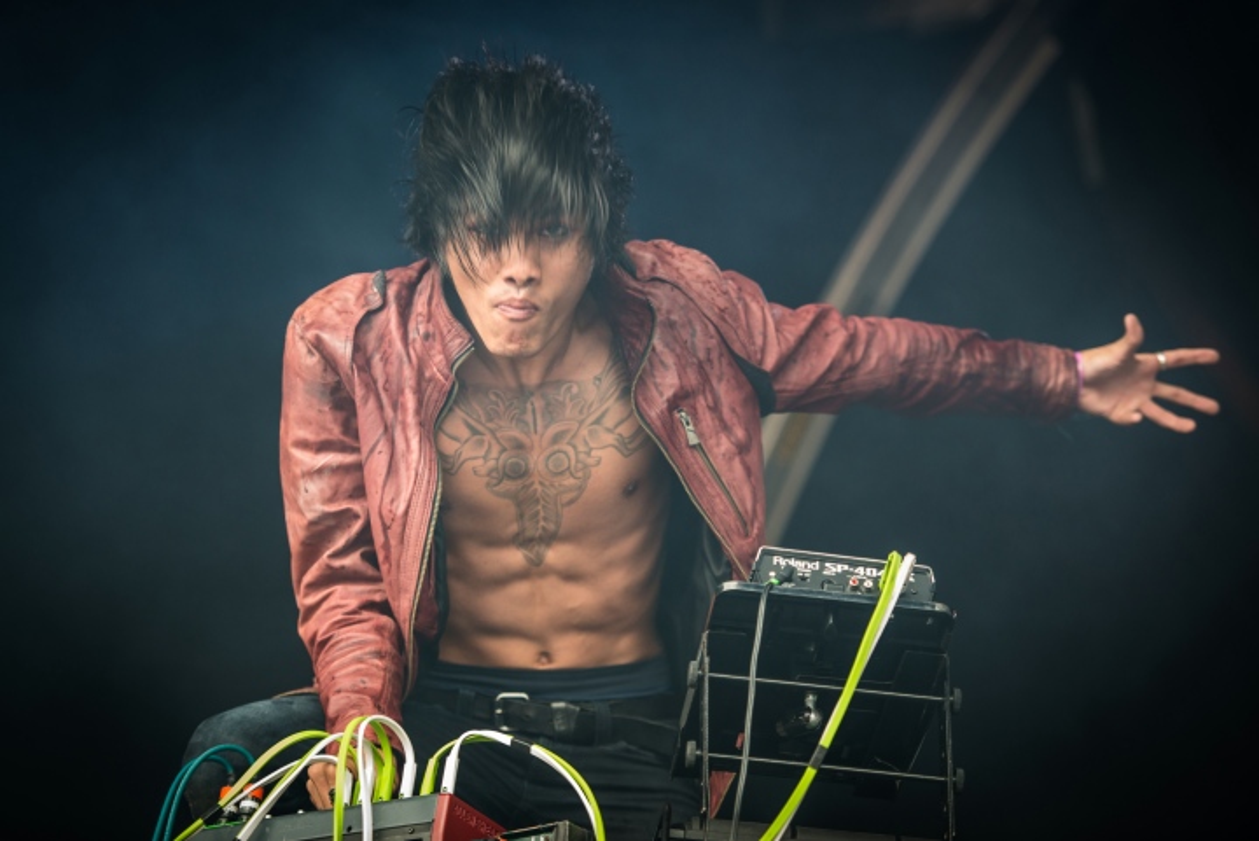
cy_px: 420
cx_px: 630
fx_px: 4374
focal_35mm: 125
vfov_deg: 11.0
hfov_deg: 16.4
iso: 500
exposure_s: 1/400
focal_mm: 125
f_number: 2.8
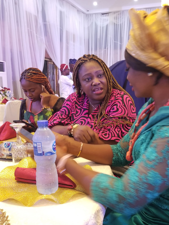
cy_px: 141
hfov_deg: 42.8
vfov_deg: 54.7
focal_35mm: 33
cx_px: 100
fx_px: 215
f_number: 1.7
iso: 200
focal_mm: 4.25
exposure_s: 1/22
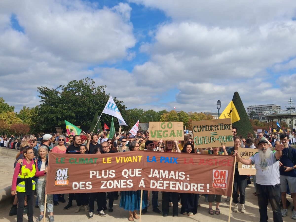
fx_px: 231
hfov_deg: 65.3
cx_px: 148
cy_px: 111
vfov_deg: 51.4
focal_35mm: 27
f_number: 1.8
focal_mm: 4
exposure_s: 1/617
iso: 25
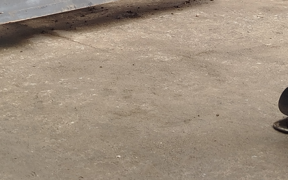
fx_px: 793
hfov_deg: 20.6
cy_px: -152
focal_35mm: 101
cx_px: 149
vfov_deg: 11.9
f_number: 1.7
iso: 50
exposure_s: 1/1103
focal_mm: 5.31
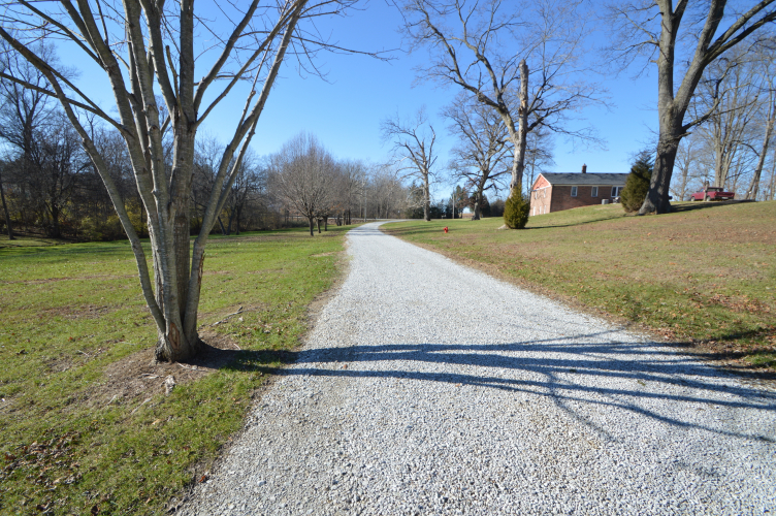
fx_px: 323
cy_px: 258
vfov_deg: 77.2
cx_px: 388
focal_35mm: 15
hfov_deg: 100.4
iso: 100
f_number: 8
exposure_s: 1/250
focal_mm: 10
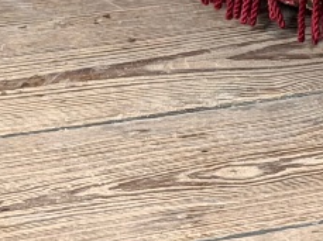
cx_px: 635
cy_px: -369
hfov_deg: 7.6
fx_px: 2348
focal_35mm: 252
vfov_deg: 5.6
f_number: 1.78
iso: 200
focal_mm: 6.76
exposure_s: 1/33
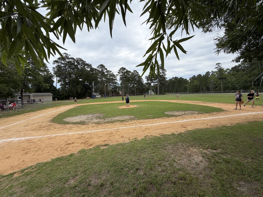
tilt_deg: -1.7
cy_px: 98
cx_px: 132
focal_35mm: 14
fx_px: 106
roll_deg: +2.1
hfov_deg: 102.1
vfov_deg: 85.7
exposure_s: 1/864
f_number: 2.2
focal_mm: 2.22
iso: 20
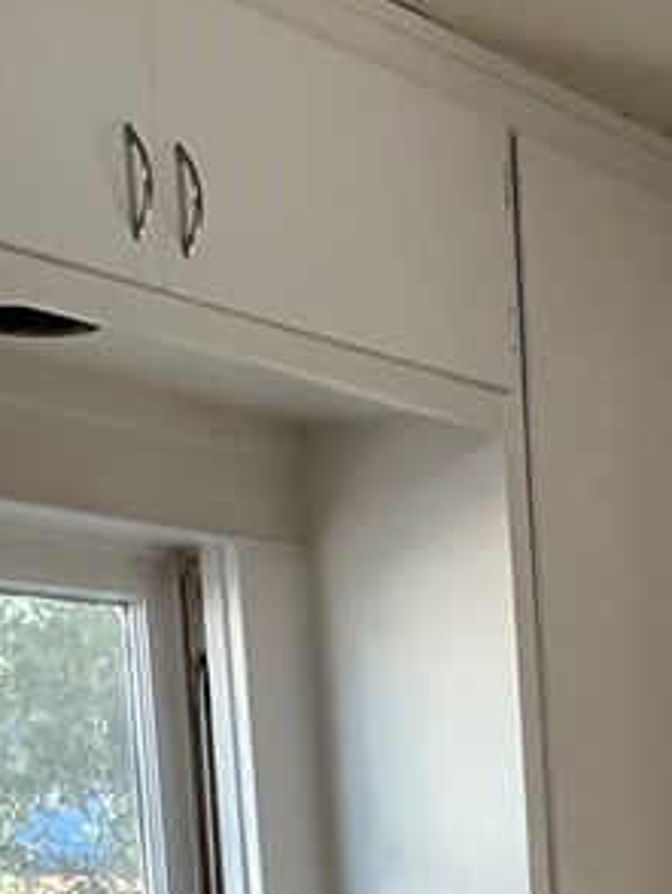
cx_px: 1061
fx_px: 2610
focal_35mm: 101
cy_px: 1280
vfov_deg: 17.7
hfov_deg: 13.6
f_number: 1.8
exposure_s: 1/60
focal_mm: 3
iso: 64
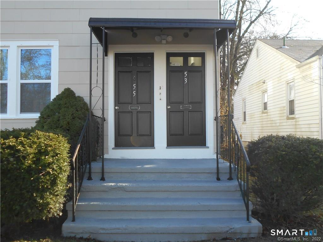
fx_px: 299
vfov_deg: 44.2
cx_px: 162
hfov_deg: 56.8
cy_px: 121
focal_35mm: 32
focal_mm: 5.8
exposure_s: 1/160
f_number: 3.6
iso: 80
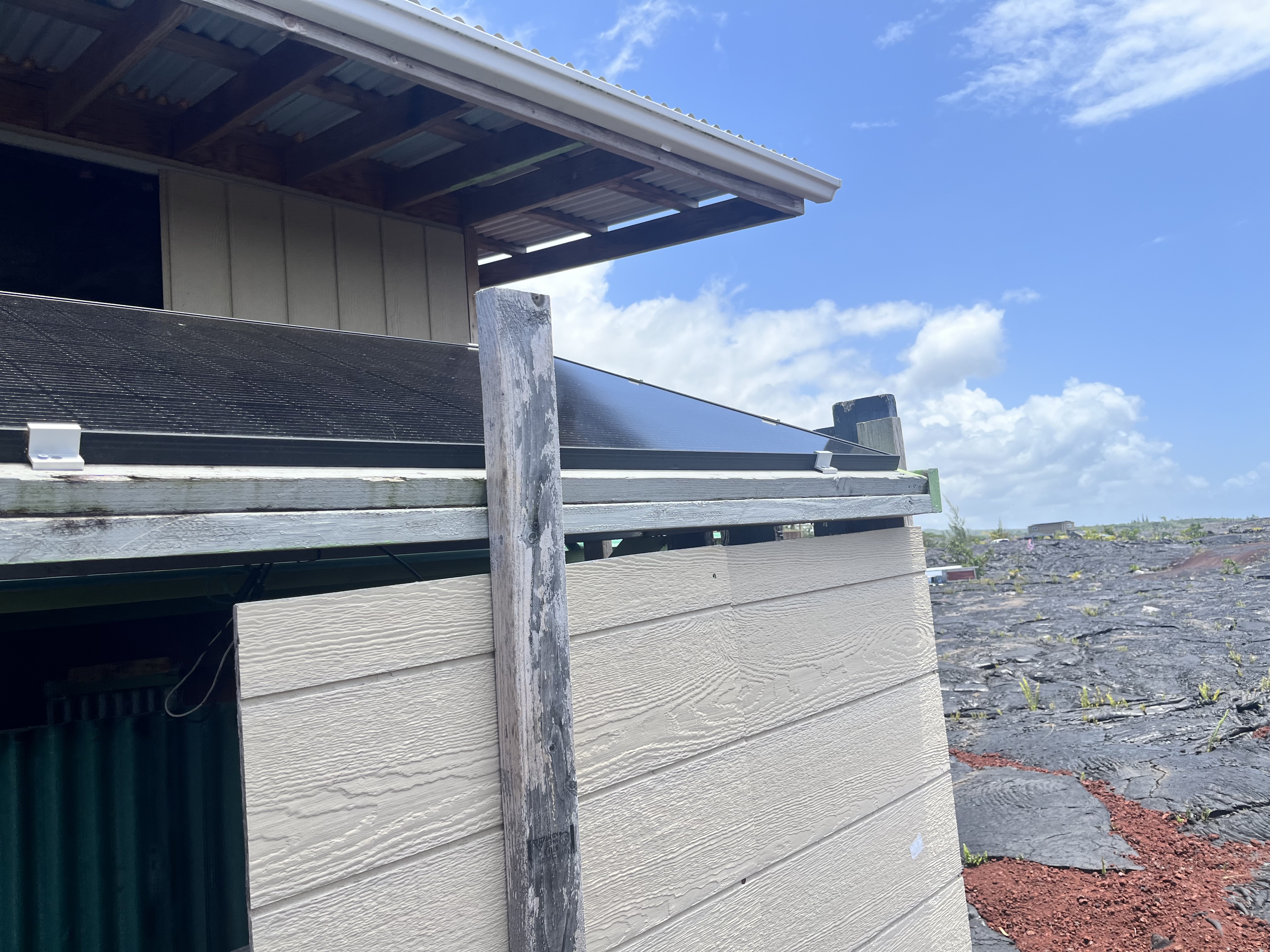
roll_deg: +4.3
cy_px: 476
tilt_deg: +5.5
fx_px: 954
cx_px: 635
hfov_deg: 67.3
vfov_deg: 53.1
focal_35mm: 26
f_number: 1.6
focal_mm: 5.1
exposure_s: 1/3049
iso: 50
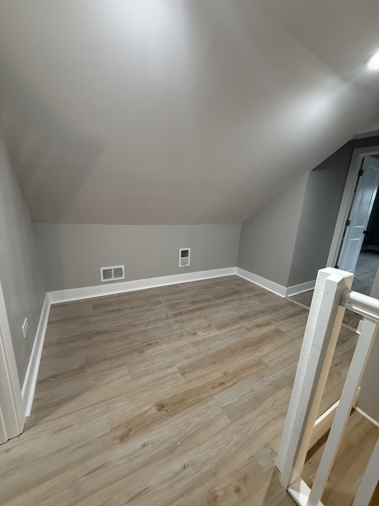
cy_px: 253
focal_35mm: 14
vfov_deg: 102.1
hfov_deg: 85.7
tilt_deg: -10.7
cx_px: 190
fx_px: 204
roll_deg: -4.3
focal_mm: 2.22
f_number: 2.2
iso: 250
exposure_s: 1/60
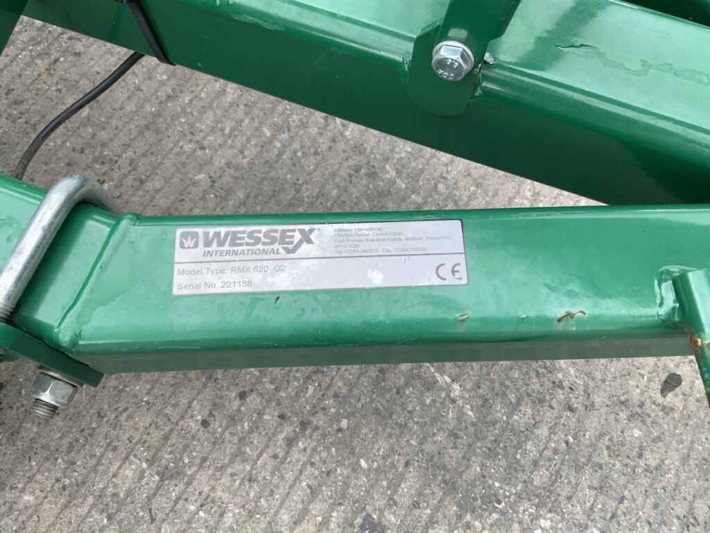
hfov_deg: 61.7
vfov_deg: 48.2
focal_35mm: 29
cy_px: 266
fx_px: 595
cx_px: 355
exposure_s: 1/125
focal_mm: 3
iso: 16
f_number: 1.8
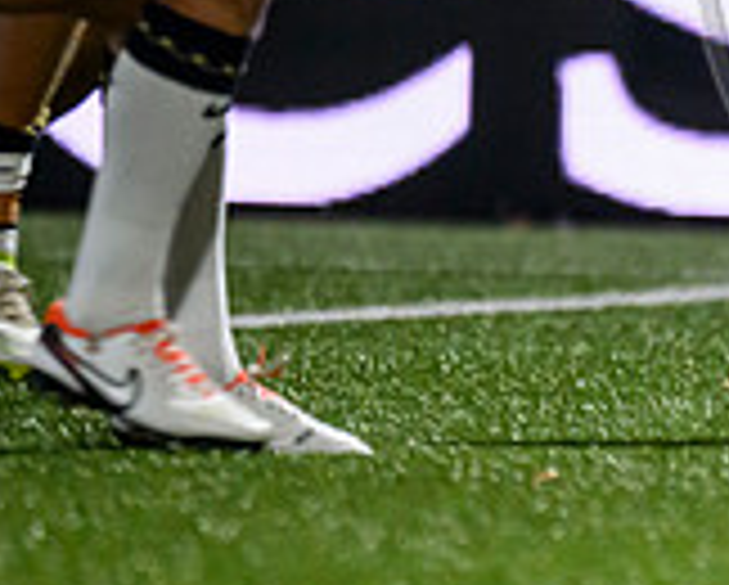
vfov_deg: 0.7
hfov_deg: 0.9
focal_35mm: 2251
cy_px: 68
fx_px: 48625
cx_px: 1387
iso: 4000
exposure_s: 1/640
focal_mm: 560
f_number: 4
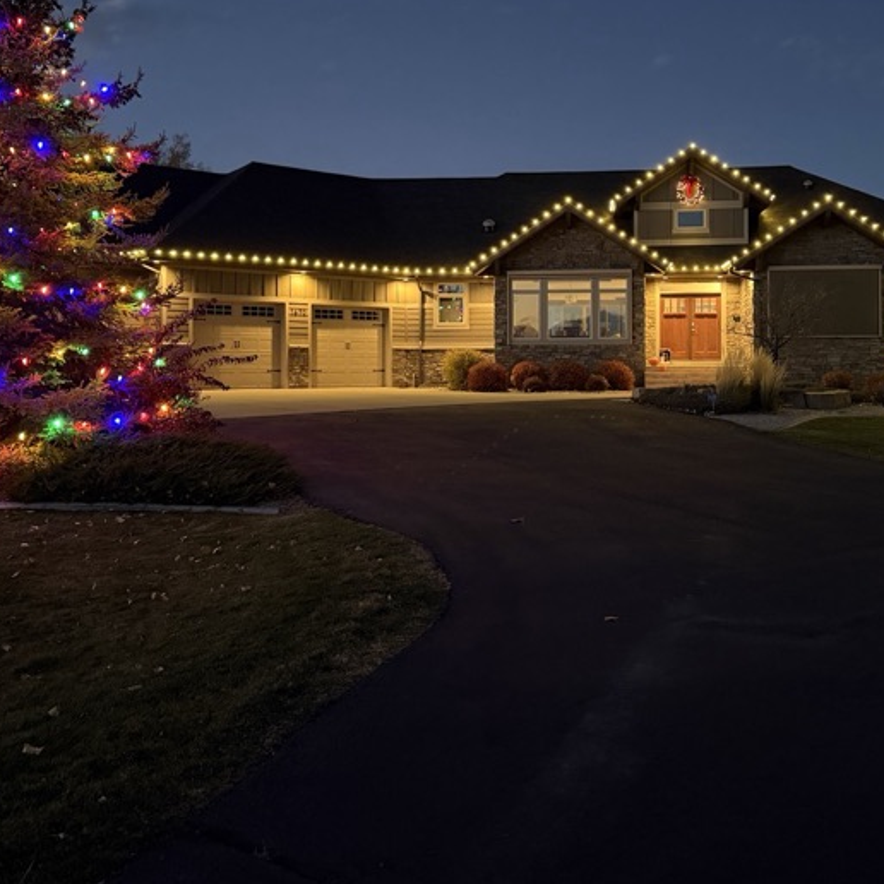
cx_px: 499
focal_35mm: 37
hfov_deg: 44.8
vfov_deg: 44.6
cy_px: 342
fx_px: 1069
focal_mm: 6.76
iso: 1250
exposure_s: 1/30
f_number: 1.78
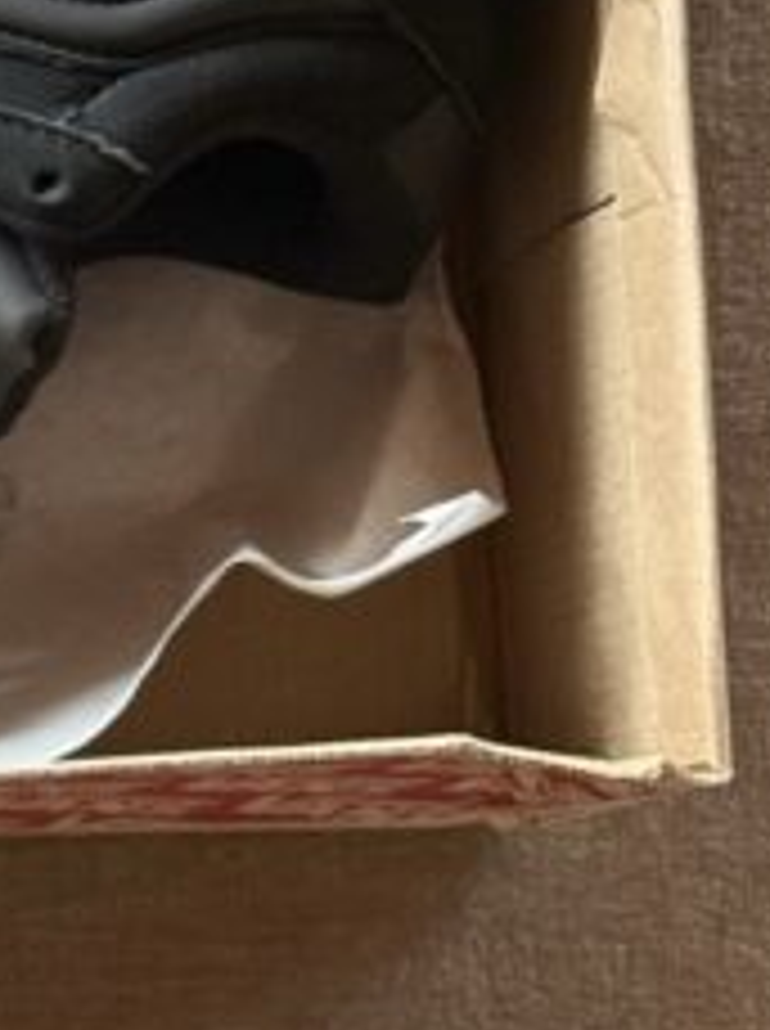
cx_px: -405
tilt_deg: -79.2
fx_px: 4997
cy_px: 369
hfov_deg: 8.6
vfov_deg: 11.8
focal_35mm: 168
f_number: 1.78
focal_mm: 6.76
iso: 250
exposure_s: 1/55
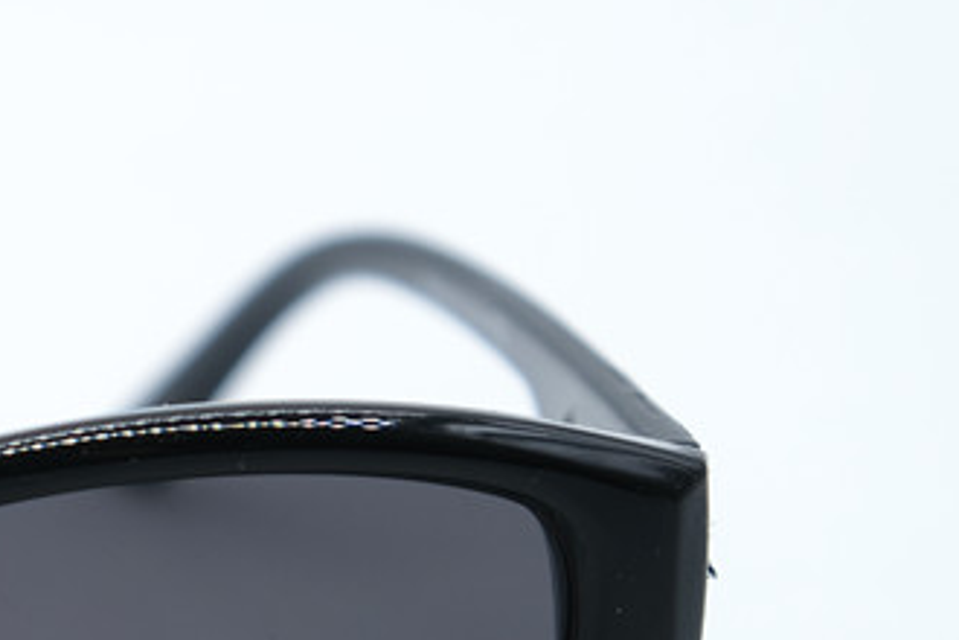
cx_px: -468
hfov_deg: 9.6
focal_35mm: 209
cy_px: 643
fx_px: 5567
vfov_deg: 6.6
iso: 160
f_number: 5
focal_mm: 46.3
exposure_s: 1/250
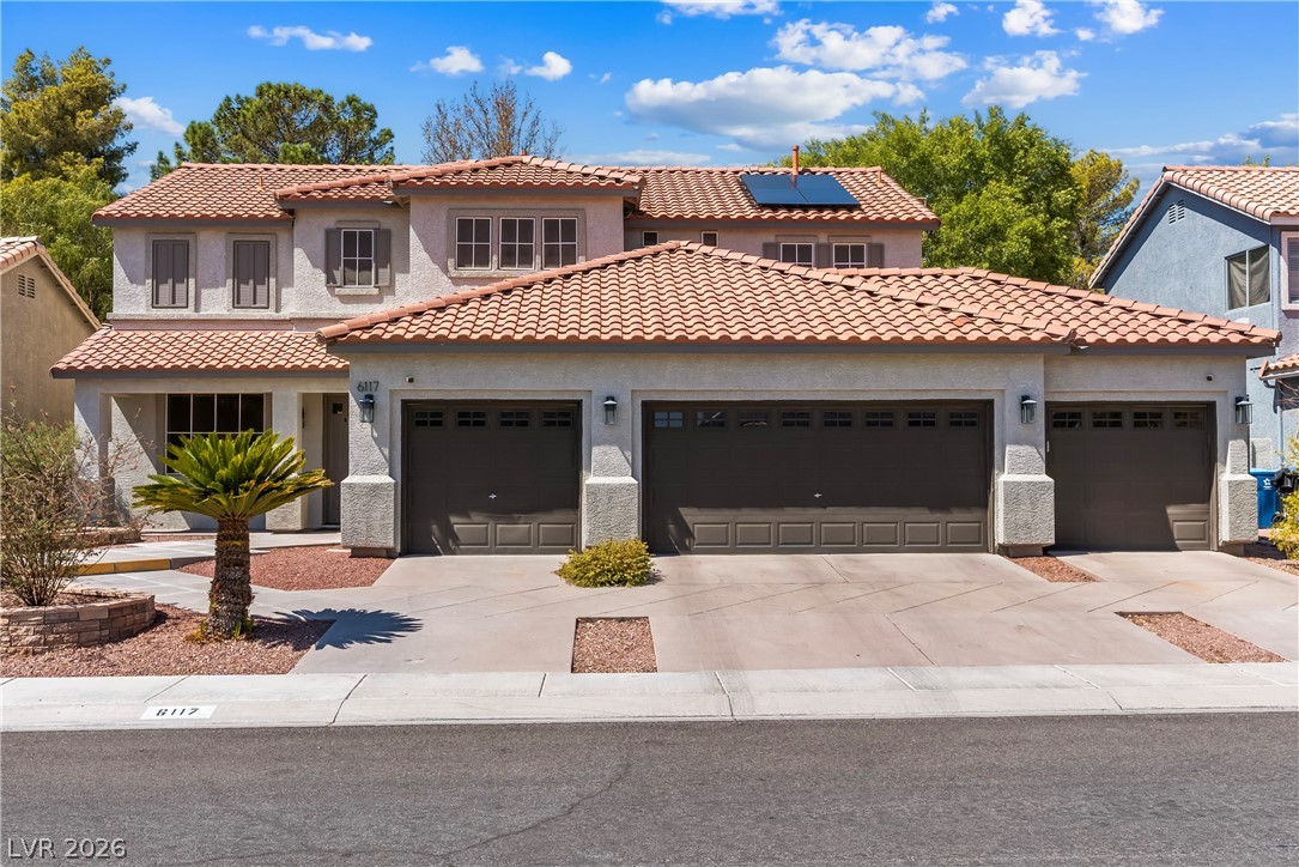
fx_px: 1191
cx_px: 650
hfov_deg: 57.2
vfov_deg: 40.0
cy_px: 434
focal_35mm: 33
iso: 400
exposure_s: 1/8000
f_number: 8
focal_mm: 22
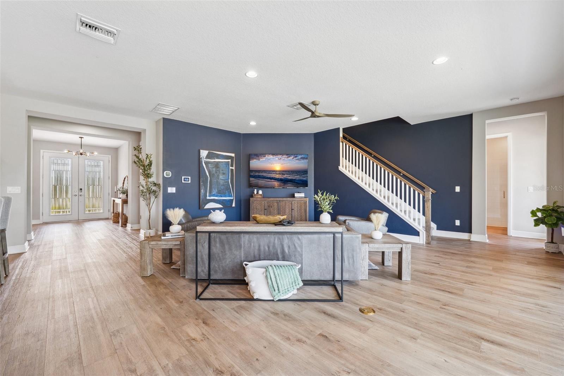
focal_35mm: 14
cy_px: 188
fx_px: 219
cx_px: 282
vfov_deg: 81.2
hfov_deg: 104.3
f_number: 8
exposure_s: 1/20
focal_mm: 14
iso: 400
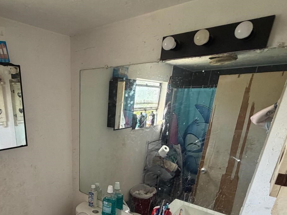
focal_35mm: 24
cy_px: 174
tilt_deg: -19.2
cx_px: 85
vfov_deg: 52.9
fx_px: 199
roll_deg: +0.8
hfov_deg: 68.5
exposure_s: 1/74
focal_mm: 2.22
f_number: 2.2
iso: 320
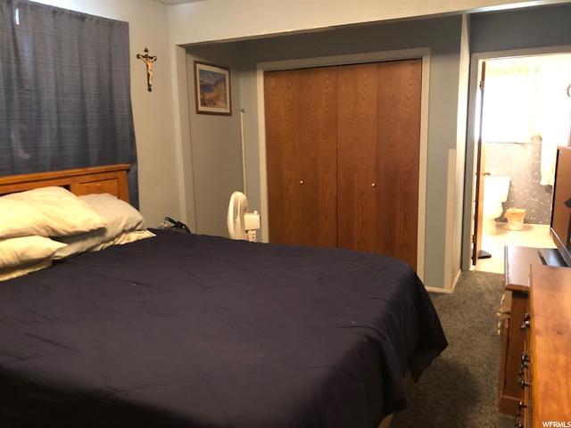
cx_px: 286
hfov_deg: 63.4
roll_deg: +0.6
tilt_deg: -8.2
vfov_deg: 49.7
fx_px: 462
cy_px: 214
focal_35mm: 28
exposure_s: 1/4
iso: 100
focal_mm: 3.99
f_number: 1.8
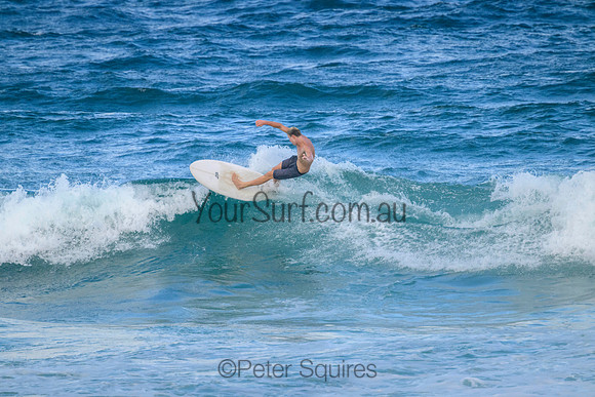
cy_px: 198
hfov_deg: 2.6
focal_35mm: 800
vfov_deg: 1.7
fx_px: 13225
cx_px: 298
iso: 2000
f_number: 11
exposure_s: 1/1600
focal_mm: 800
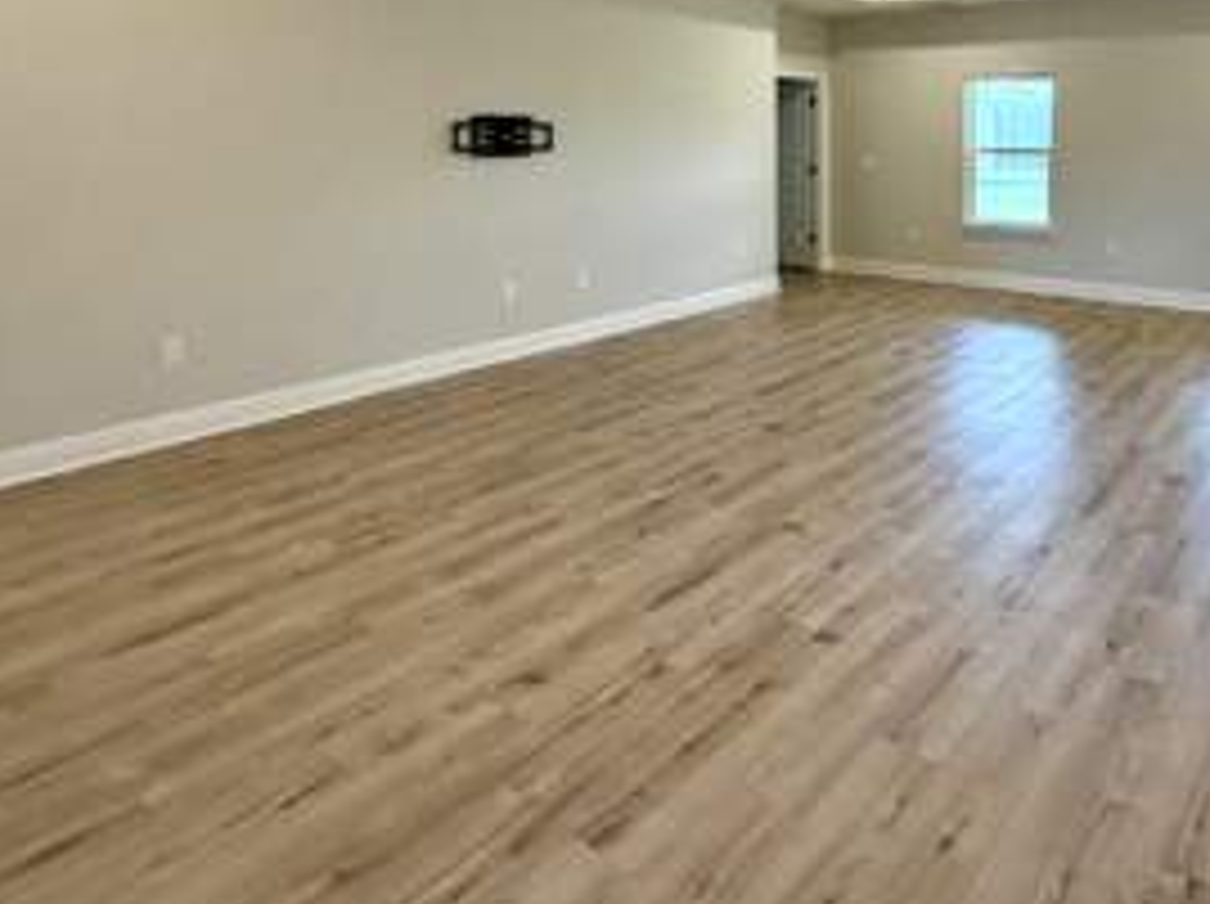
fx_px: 873
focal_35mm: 25
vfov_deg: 50.8
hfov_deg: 66.6
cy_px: 160
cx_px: 855
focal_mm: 2.22
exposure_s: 1/120
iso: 320
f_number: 2.2
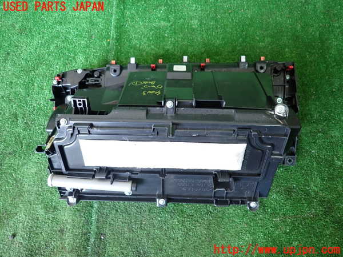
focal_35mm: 25
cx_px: 172
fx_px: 248
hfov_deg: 69.4
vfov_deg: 54.9
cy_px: 128
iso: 200
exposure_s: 1/50
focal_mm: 4.5
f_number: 2
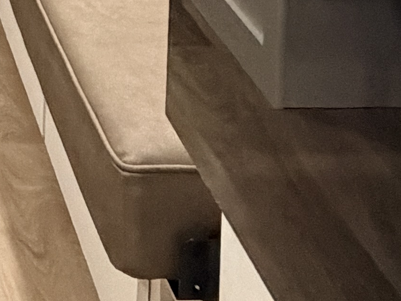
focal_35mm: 95
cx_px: -176
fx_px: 1100
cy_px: -392
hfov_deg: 18.6
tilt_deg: -3.2
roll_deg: -0.9
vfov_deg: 12.6
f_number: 2.2
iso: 800
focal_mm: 2.22
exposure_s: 1/60
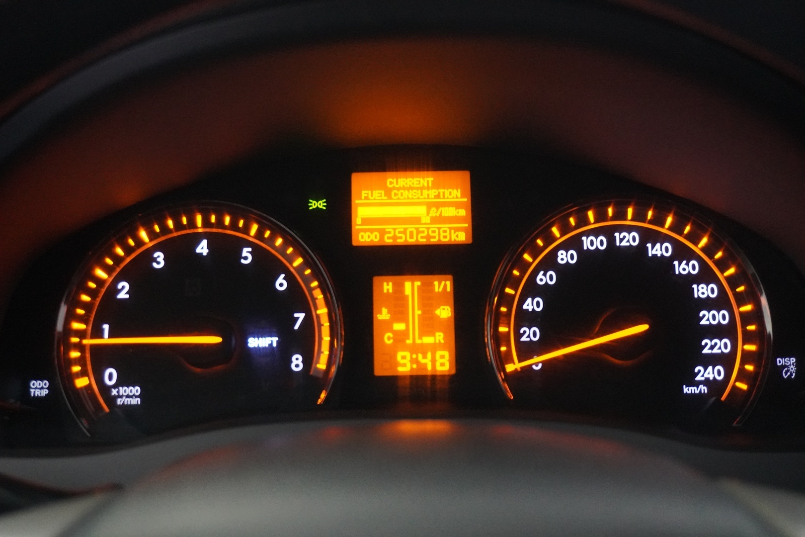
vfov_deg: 28.9
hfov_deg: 42.3
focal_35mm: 46
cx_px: 402
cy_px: 268
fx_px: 1040
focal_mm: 31
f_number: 5
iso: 6400
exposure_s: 1/60
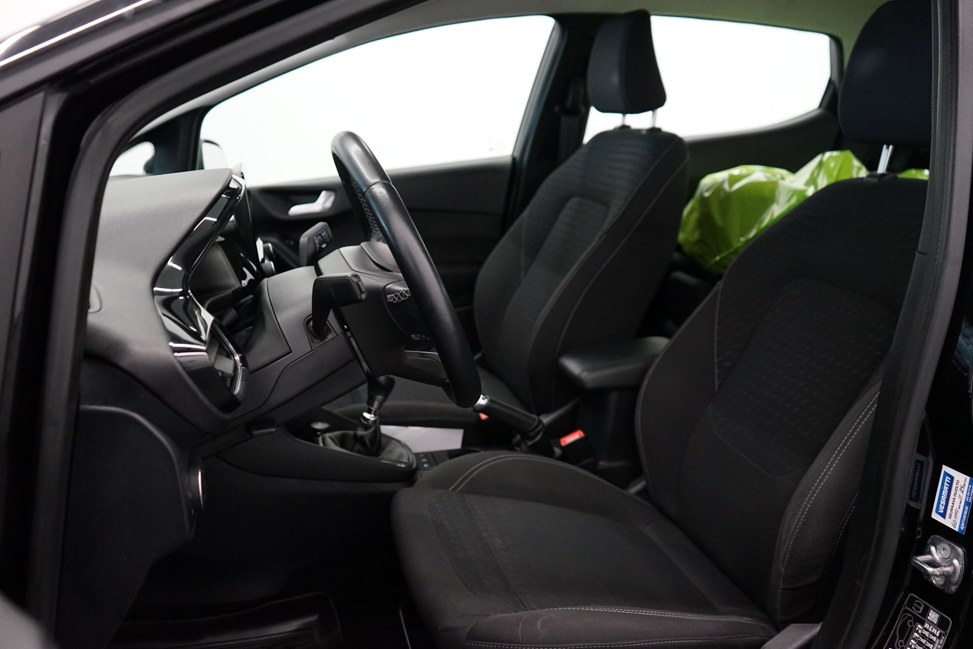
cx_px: 486
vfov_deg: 45.0
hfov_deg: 63.7
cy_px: 324
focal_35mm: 29
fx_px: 784
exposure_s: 1/160
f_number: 3.5
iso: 4000
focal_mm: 29
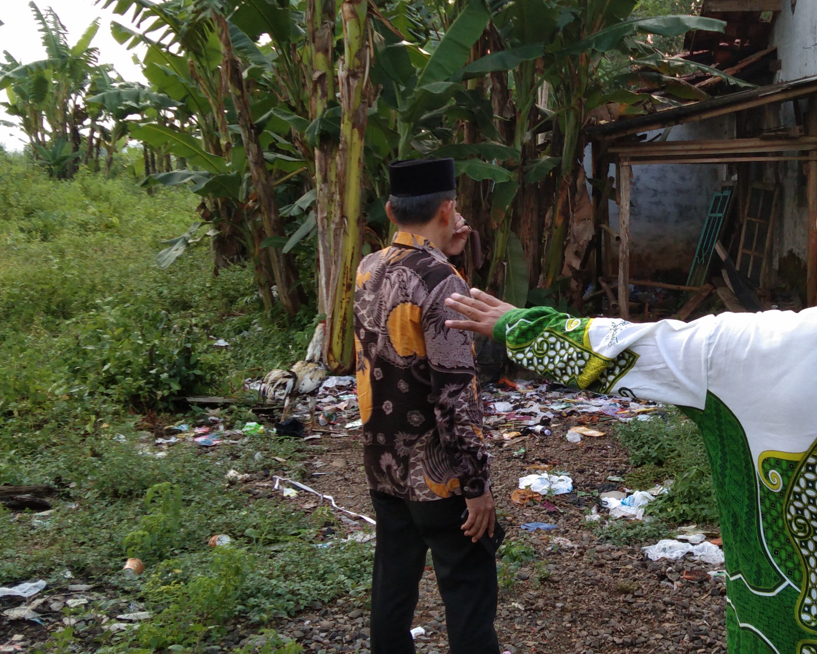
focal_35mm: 60
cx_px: 628
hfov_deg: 30.8
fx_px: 1451
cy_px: 254
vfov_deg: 25.3
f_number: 2.2
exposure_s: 1/100
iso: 93
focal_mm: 3.69
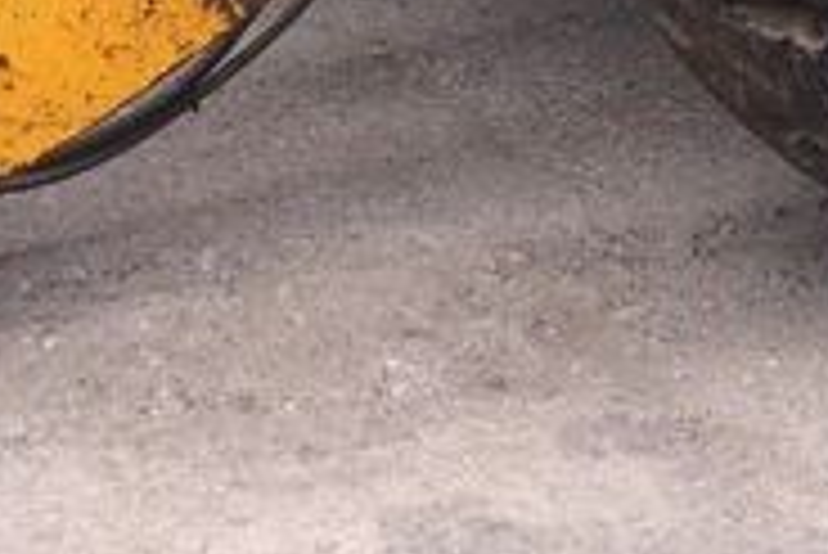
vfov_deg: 9.7
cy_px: -613
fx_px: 3015
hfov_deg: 14.9
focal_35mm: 131
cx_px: 1107
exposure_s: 1/391
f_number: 2.2
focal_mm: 4.15
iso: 32
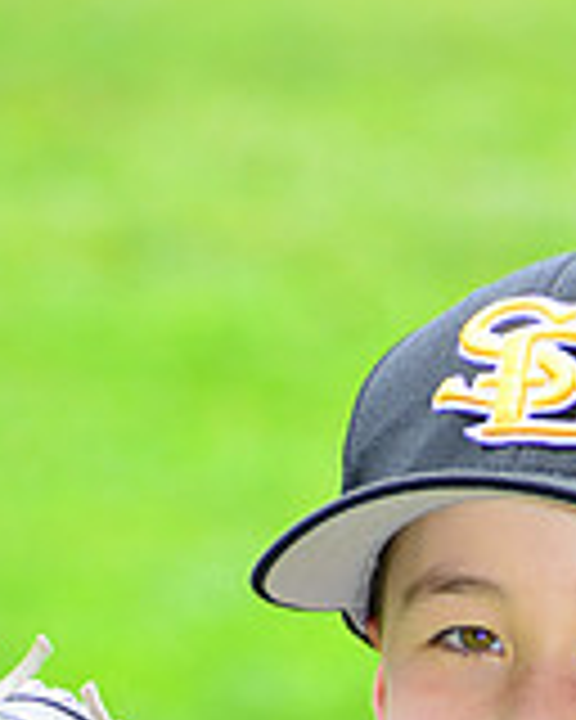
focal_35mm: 630
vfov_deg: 3.1
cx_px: 578
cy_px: 1076
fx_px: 13425
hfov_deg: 2.5
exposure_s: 1/200
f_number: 8
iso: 200
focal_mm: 185
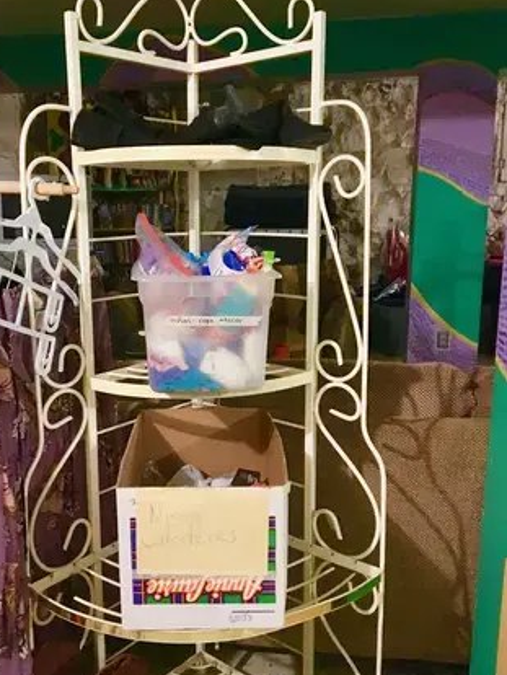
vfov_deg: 52.6
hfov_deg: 40.6
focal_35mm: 35
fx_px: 683
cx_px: 203
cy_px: 338
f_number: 2.2
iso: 320
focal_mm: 4.15
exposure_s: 1/15
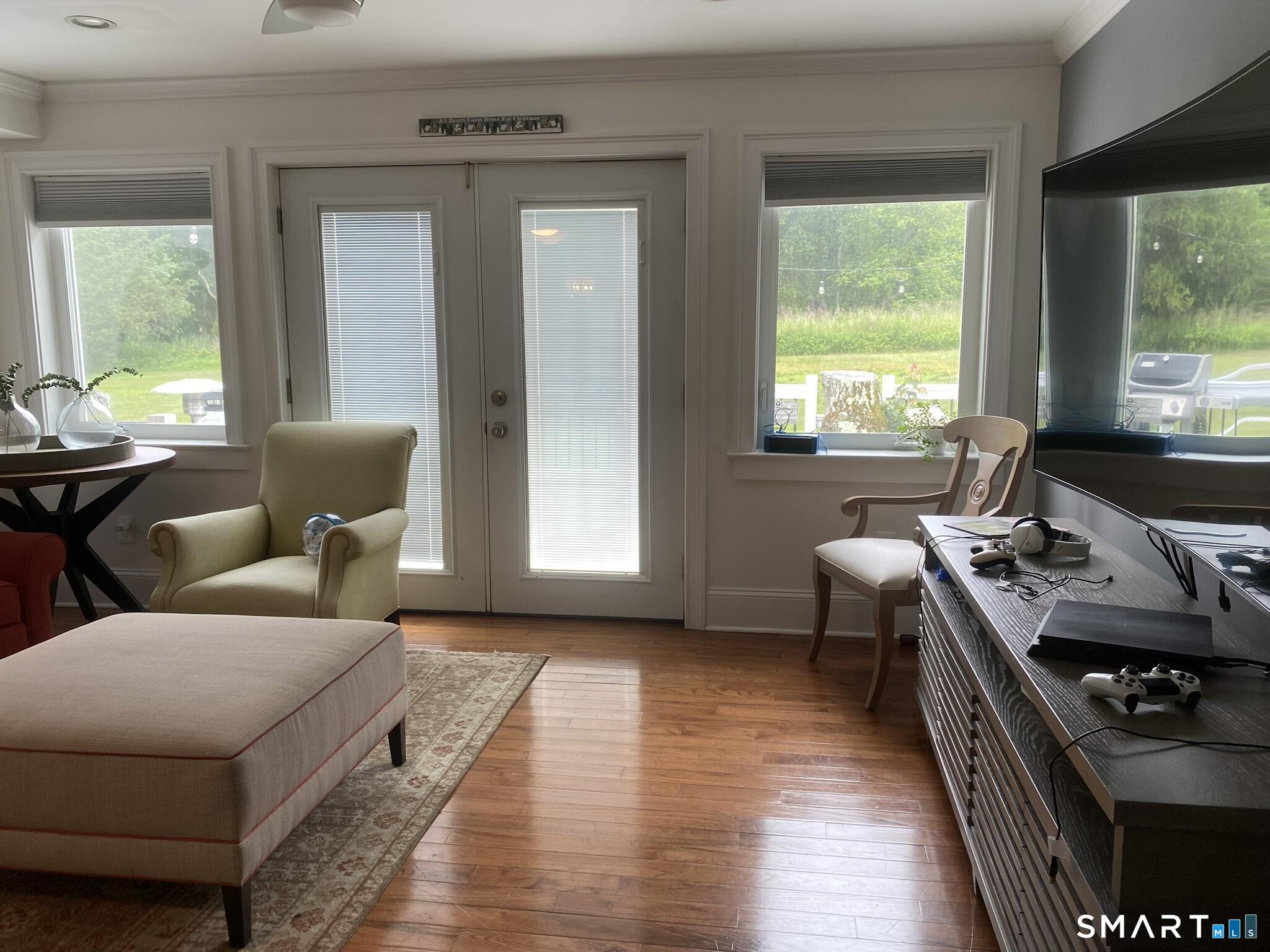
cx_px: 635
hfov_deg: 67.3
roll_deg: -0.1
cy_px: 476
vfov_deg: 53.1
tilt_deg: -9.2
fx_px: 954
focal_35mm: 26
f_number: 1.8
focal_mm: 4.25
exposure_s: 1/120
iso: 80
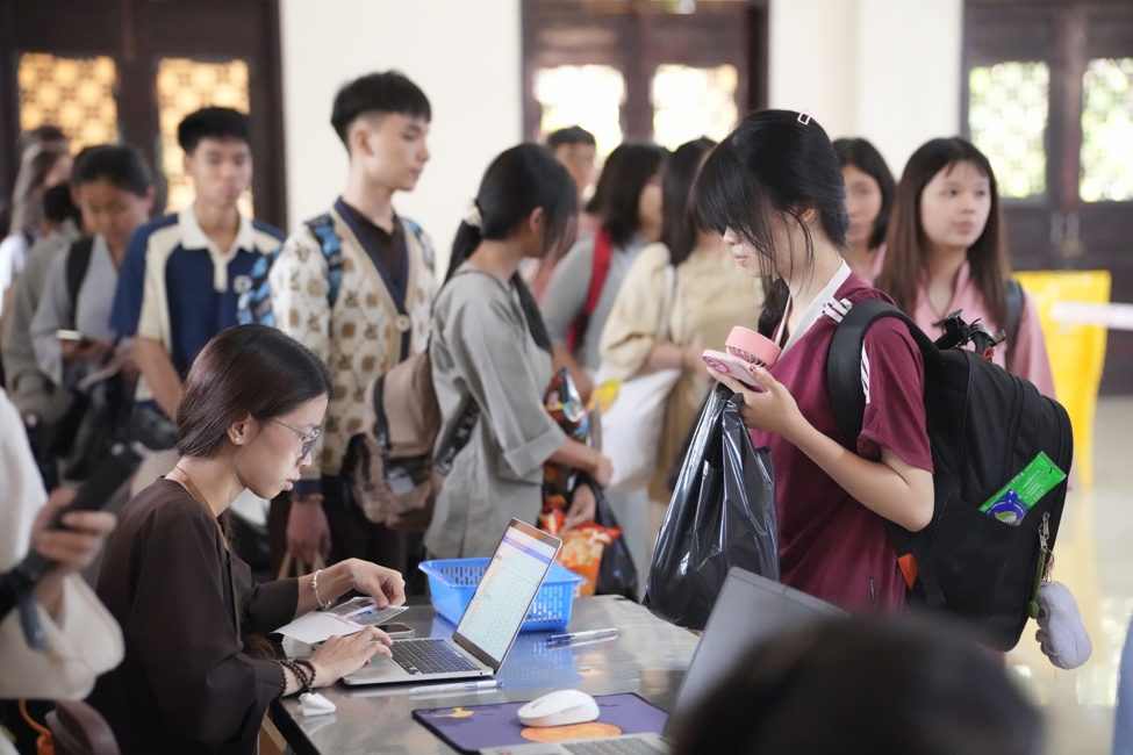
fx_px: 2486
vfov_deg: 17.3
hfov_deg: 25.7
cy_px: 378
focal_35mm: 79
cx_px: 566
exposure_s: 1/320
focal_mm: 79
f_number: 2.8
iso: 16000
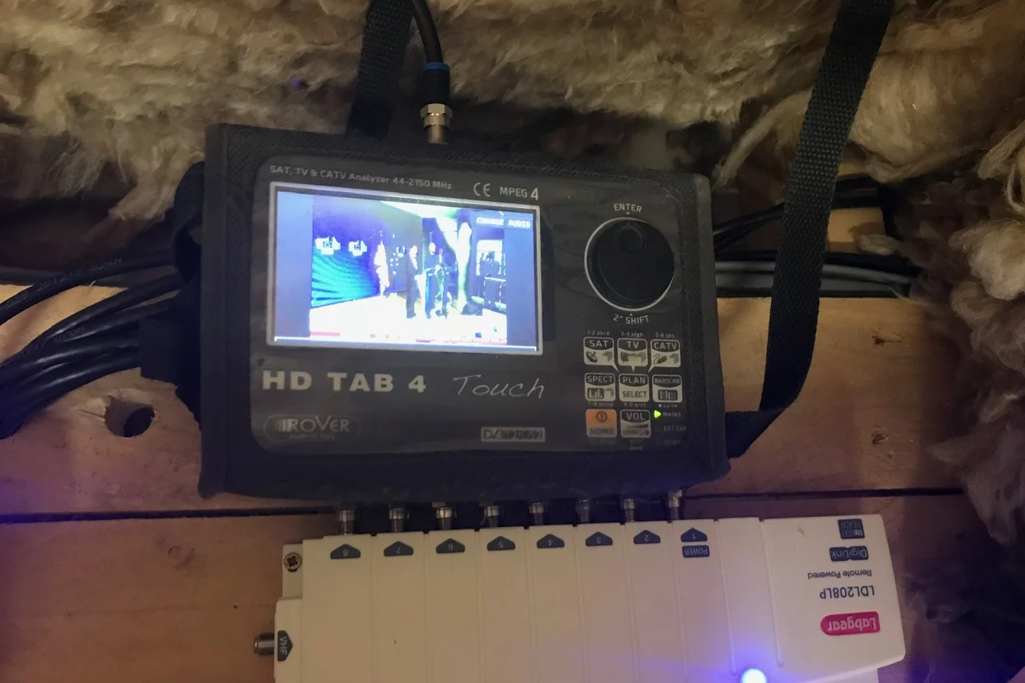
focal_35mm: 30
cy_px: 391
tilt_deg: -73.4
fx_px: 854
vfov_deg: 43.5
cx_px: 526
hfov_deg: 61.9
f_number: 1.8
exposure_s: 1/6
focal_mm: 3.99
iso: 80
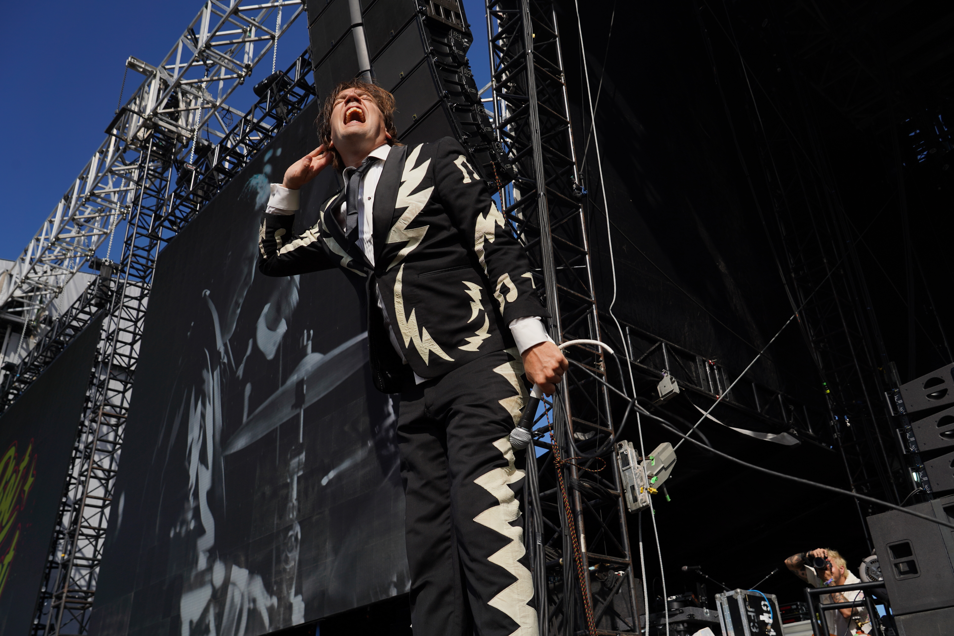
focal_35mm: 30
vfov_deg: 43.6
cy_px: 318
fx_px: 795
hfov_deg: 61.9
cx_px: 477
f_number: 8
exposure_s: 1/640
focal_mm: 30
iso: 100
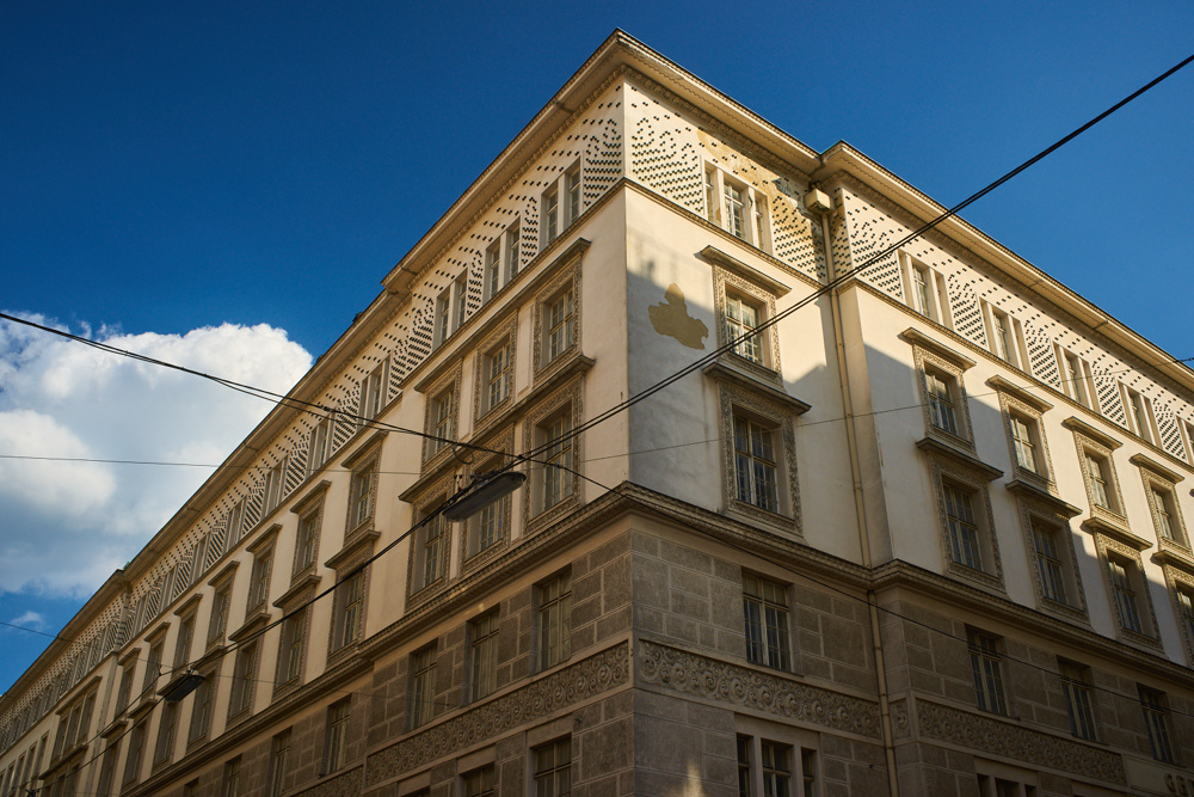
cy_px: 398
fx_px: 1161
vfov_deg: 37.9
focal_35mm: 35
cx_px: 597
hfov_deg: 54.4
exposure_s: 1/125
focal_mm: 35
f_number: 8
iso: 200
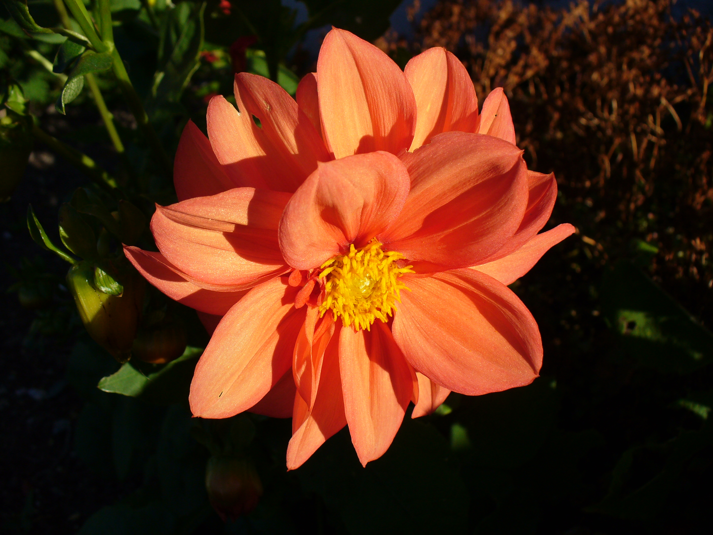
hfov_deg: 50.1
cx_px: 356
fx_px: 762
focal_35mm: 37
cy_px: 268
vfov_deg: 38.7
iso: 80
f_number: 5.6
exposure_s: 1/320
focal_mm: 6.1
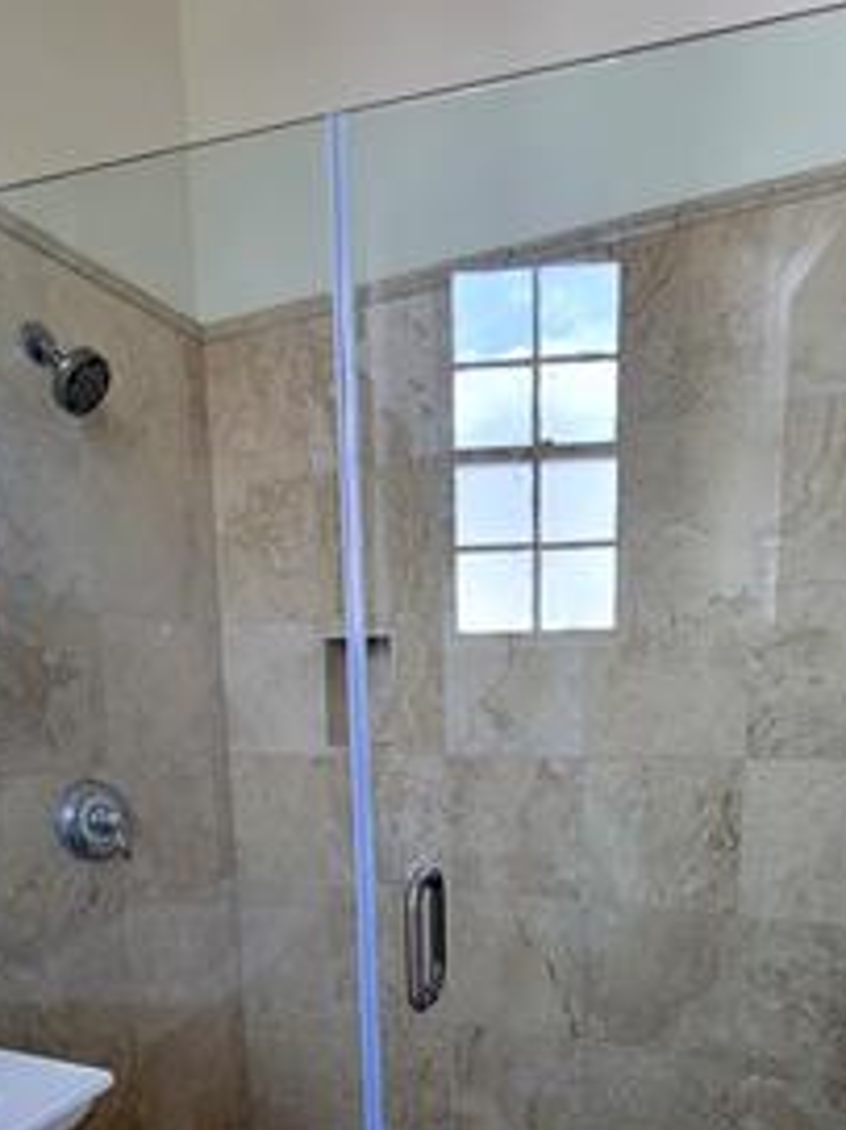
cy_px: 846
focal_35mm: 23
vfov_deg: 69.1
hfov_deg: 58.8
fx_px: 750
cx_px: 458
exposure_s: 1/60.2
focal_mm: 2.2
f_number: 2.2
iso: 64
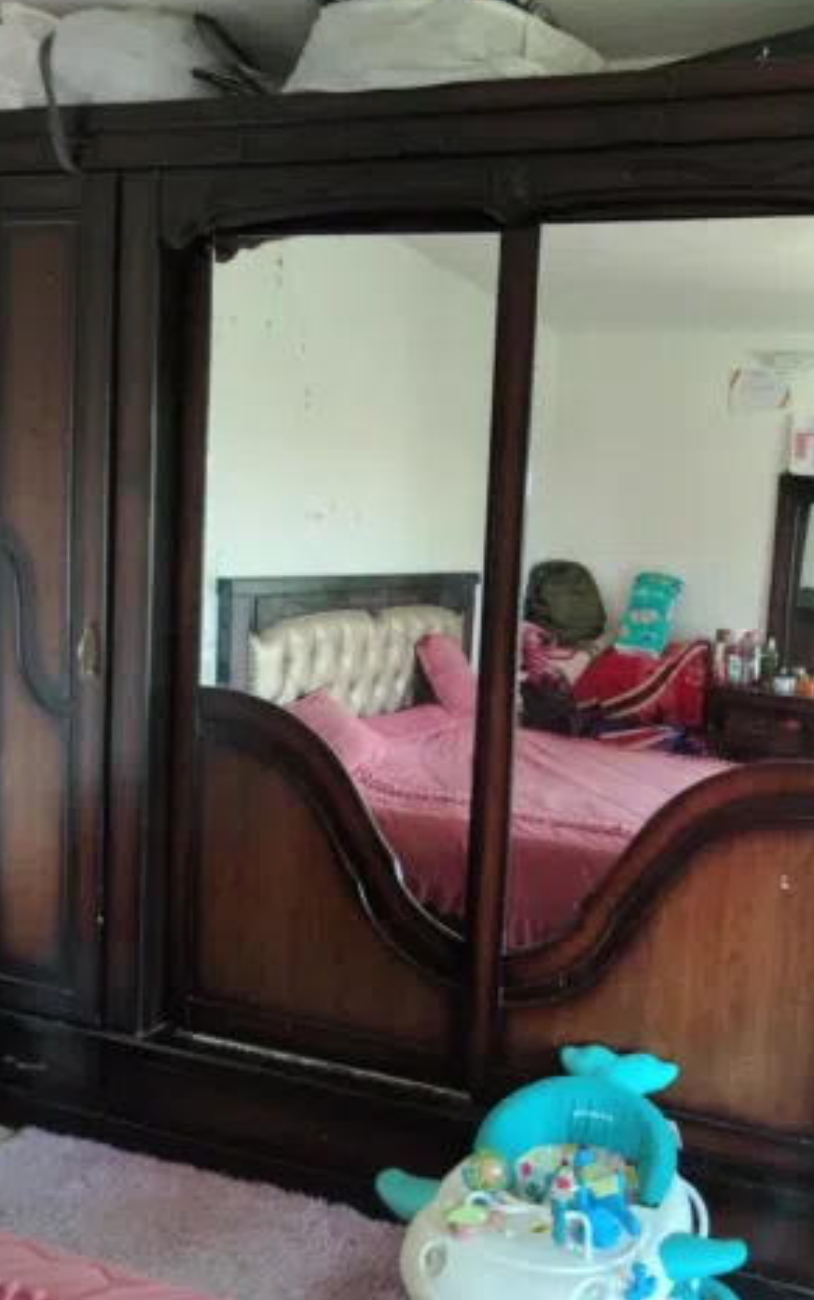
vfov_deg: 55.3
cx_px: 596
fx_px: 1241
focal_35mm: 35
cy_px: 651
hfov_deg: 35.6
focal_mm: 5.25
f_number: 1.75
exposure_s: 1/50
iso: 441
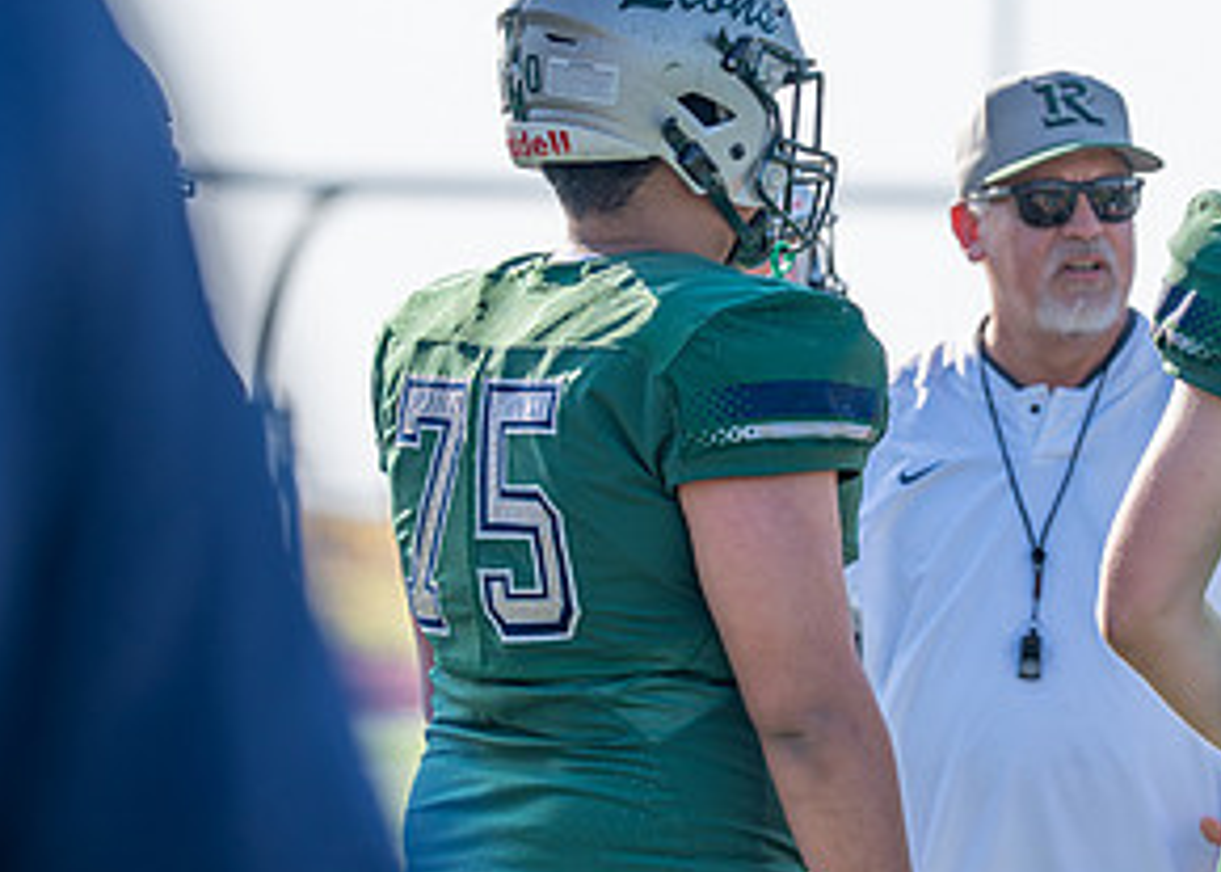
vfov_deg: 4.3
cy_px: 418
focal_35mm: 335
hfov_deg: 6.0
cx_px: 1044
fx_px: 11614
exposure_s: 1/2000
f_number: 2.8
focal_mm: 145
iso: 160
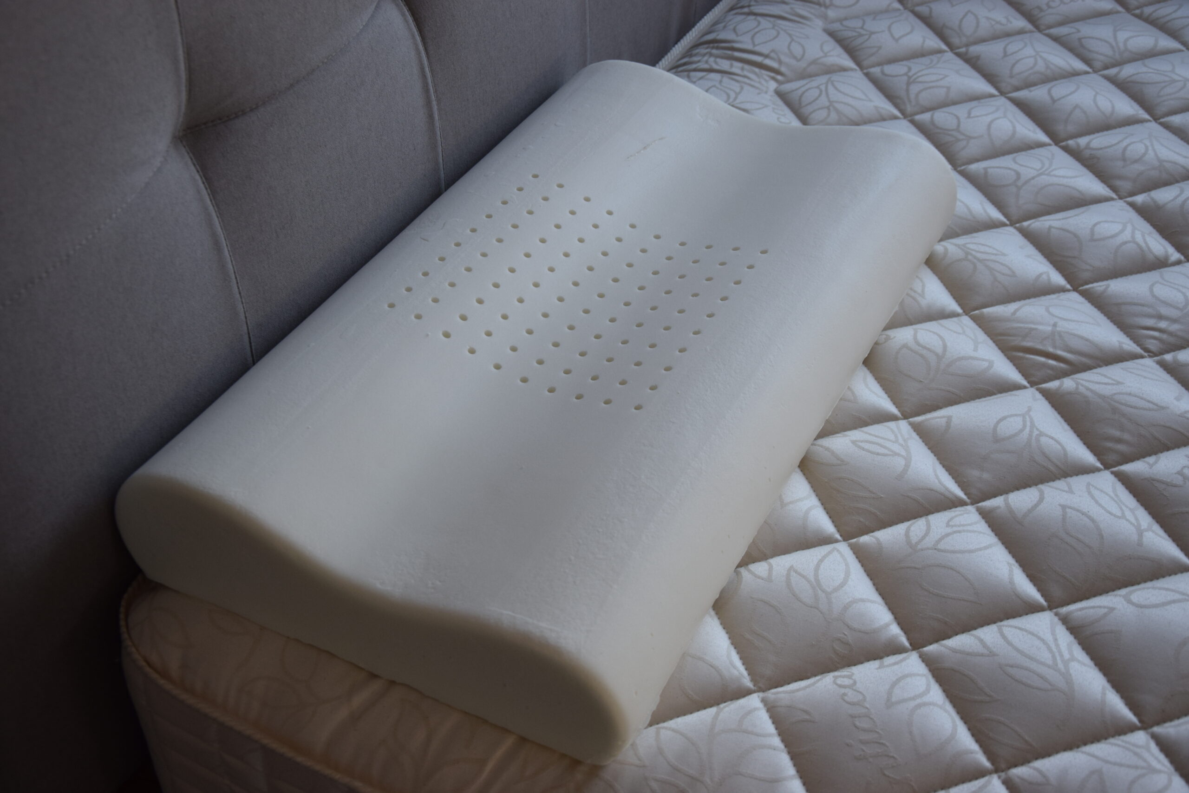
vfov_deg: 29.9
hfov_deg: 43.6
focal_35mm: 45
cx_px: 594
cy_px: 396
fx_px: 1486
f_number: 4.5
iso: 400
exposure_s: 1/80
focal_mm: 30
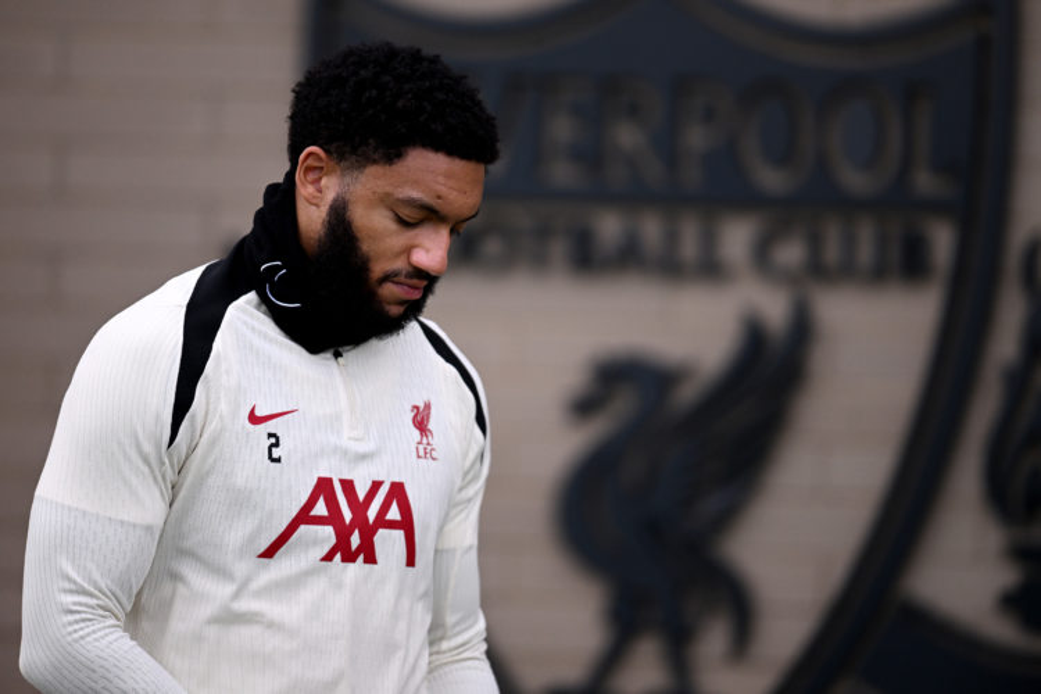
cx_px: 520
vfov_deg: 3.4
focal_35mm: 400
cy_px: 347
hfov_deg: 5.2
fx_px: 11566
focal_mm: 400
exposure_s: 1/4000
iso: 1000
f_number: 2.8
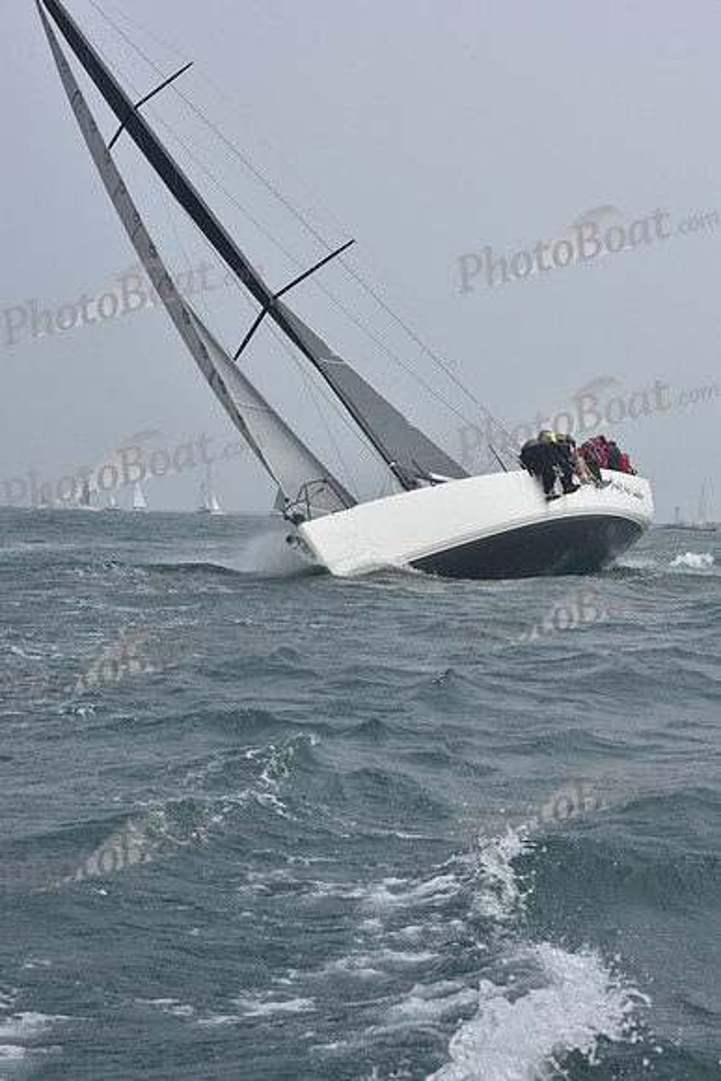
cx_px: 360
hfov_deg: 19.5
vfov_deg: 28.8
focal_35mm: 70
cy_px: 540
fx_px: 2101
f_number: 11
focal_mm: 70
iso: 250
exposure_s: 1/800
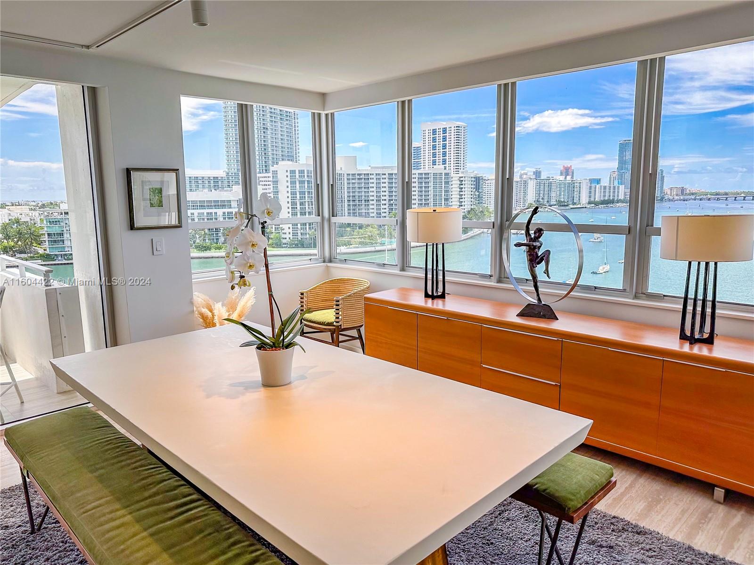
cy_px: 282
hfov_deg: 71.6
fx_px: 523
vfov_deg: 56.8
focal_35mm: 24
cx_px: 377
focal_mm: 6.86
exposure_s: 1/1500
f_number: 1.8
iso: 80
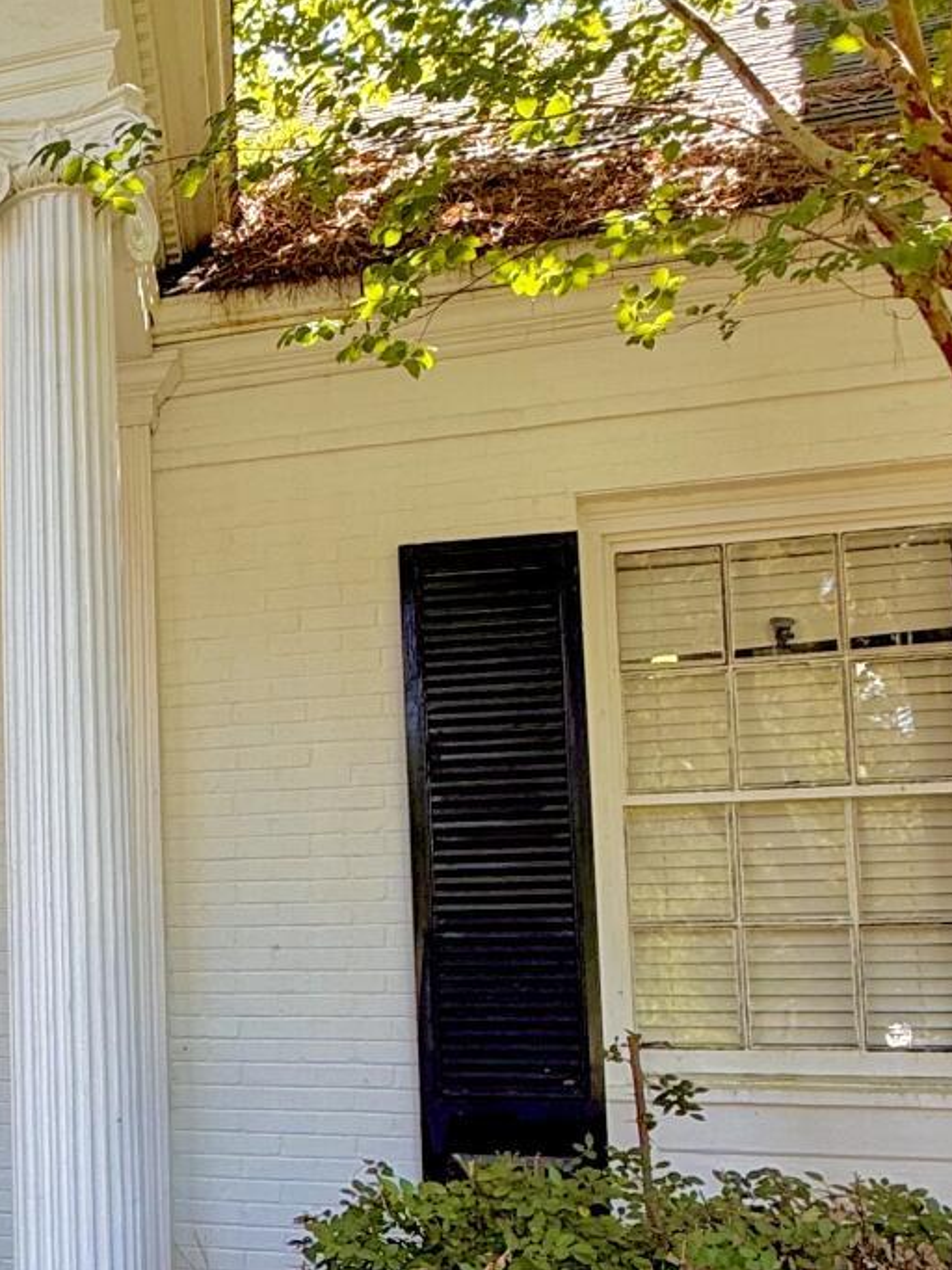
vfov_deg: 44.7
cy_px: 902
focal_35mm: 41
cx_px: -290
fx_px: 1504
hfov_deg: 28.6
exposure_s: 1/188
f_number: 2.2
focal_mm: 2.22
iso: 40
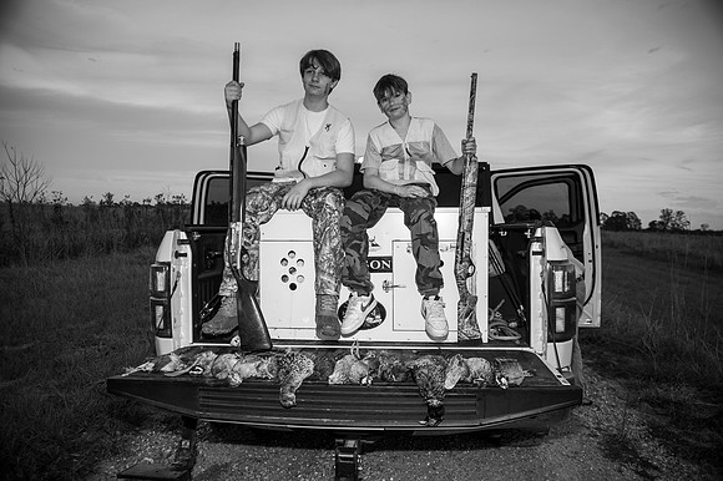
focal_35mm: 28
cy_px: 240
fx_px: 562
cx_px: 362
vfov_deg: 46.4
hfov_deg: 65.5
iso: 100
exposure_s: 1/60
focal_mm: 28
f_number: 4.5
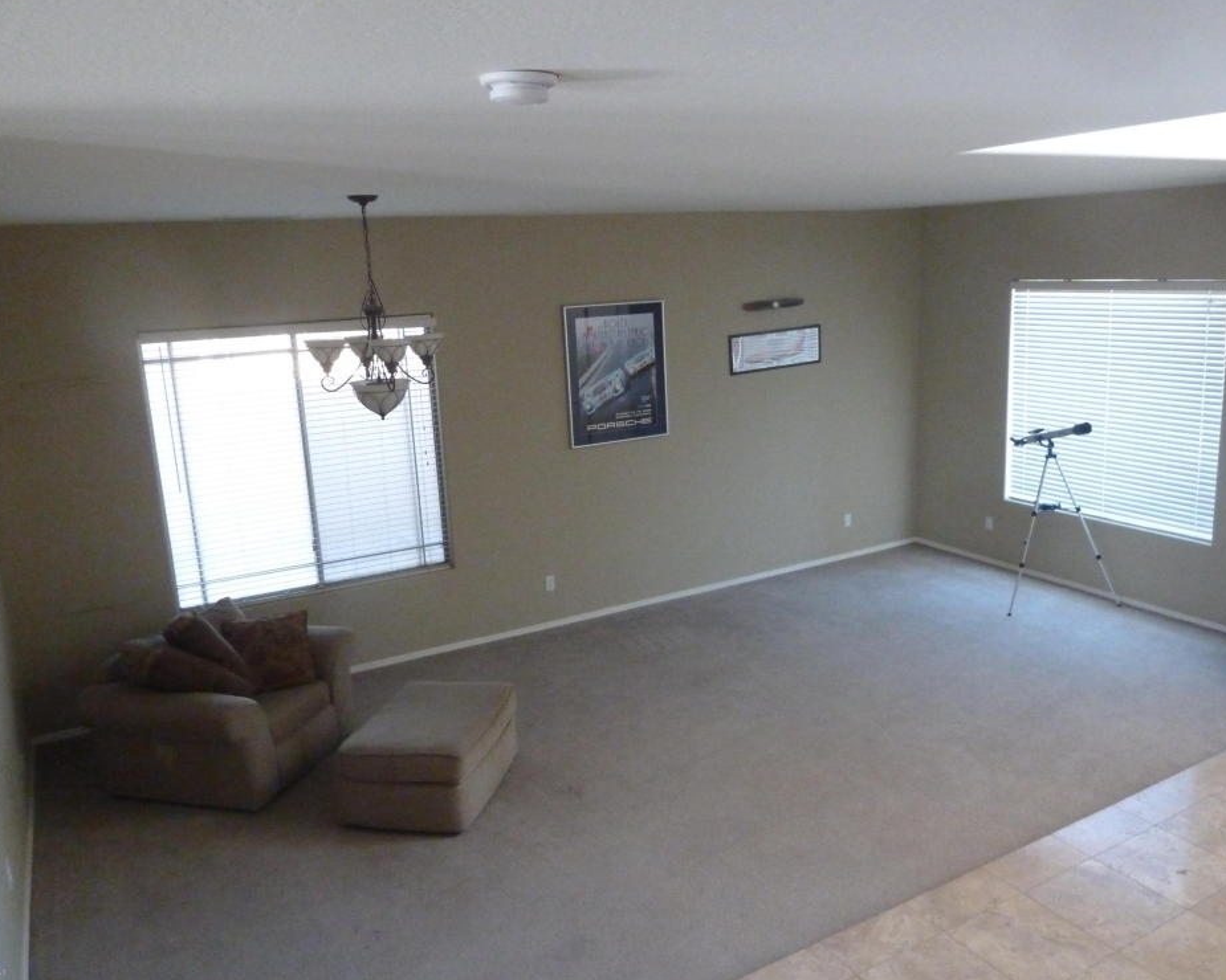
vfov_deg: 53.2
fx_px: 980
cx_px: 648
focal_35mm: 27
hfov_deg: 64.0
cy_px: 495
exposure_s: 1/20
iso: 800
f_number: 3.3
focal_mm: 4.1
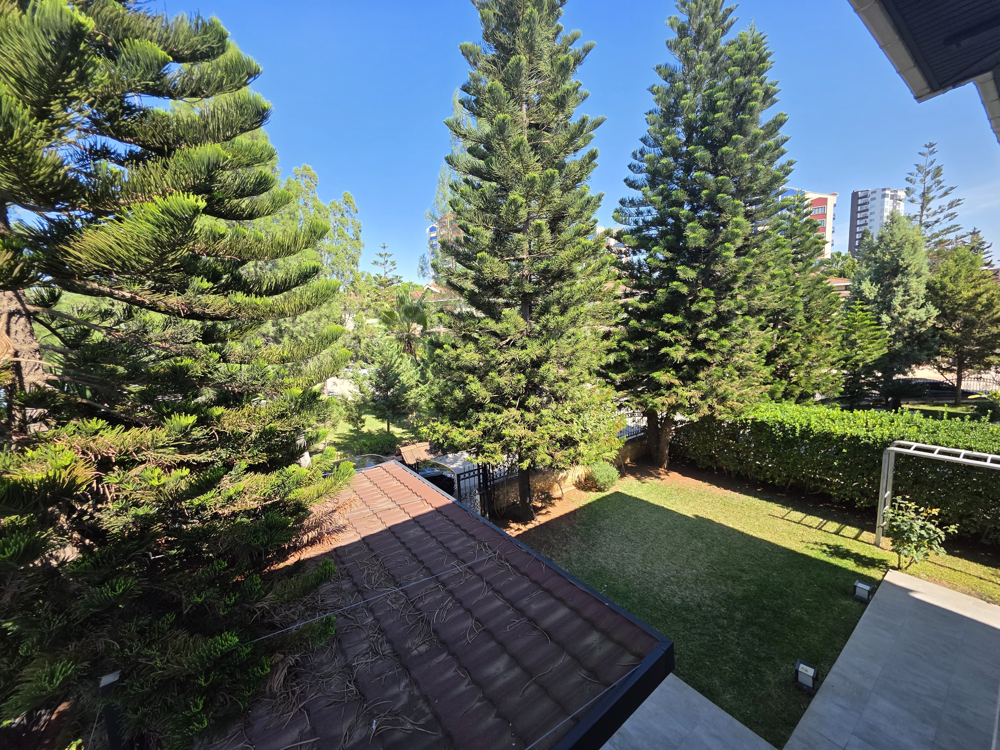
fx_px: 376
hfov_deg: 106.2
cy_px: 375
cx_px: 500
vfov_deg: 89.9
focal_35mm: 13
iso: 100
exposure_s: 1/2000
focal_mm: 2.2
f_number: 1.9
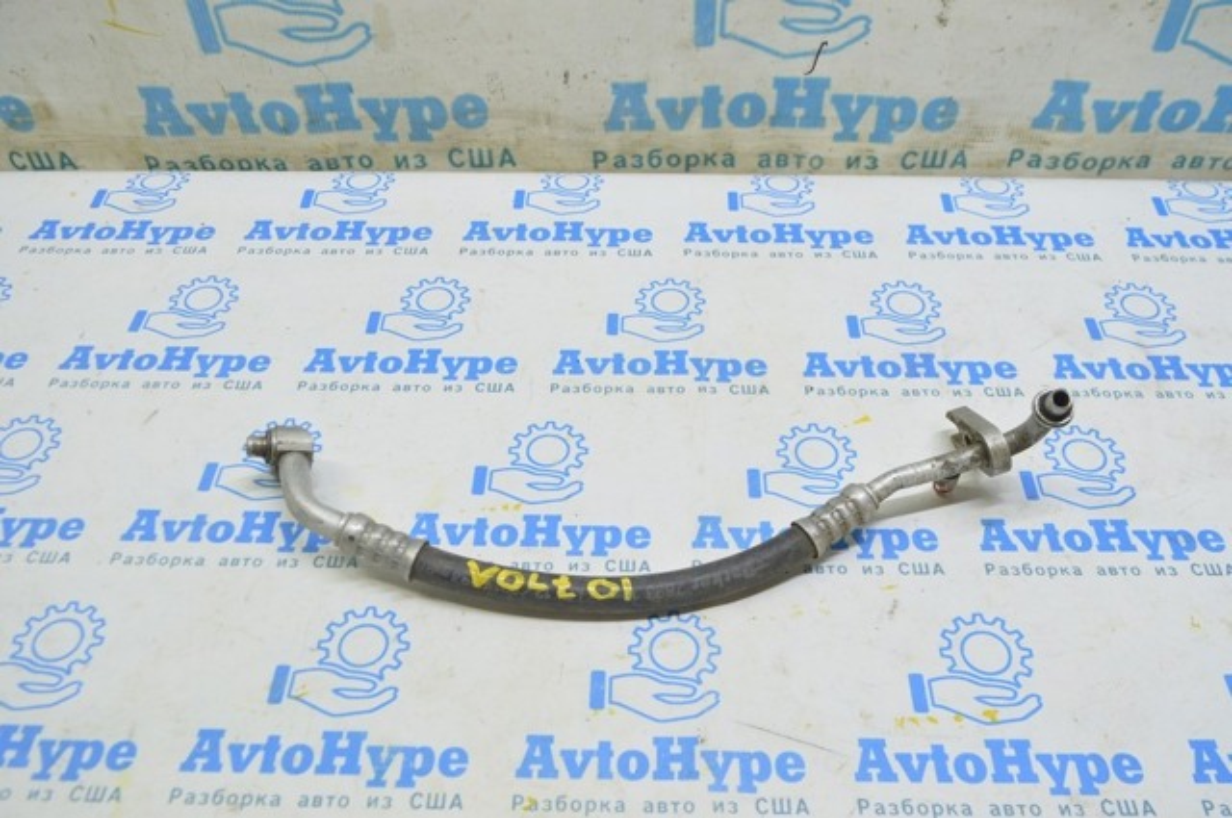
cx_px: 616
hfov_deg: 59.6
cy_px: 409
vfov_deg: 41.6
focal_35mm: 32
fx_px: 1077
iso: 400
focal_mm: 21
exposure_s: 1/20
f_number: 5.6
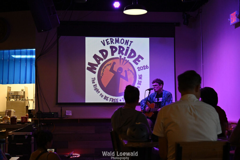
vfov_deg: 25.8
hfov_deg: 37.8
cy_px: 80
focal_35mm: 52
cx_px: 120
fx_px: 350
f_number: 4
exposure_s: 1/200
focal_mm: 35
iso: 2500
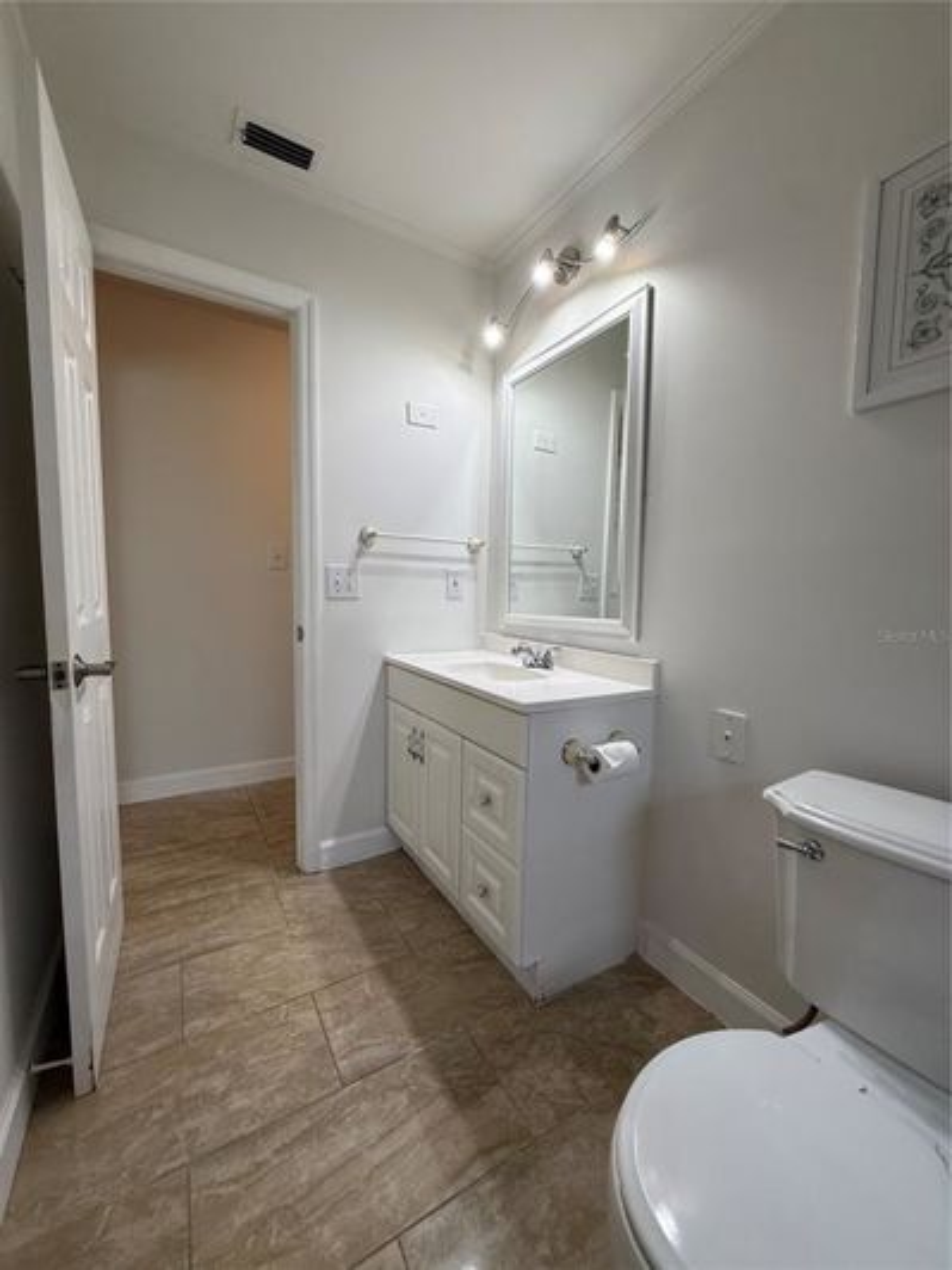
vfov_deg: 102.1
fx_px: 513
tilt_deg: -4.3
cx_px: 476
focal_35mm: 14
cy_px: 635
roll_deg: -1.6
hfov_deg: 85.7
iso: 100
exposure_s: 1/120
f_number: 2.2
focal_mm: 2.22
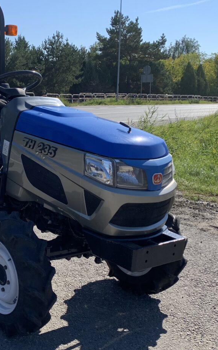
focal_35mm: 48
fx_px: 456
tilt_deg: -10.5
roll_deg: -0.6
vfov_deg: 41.8
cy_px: 177
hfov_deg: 26.2
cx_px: 32
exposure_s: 1/2421
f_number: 1.8
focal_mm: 4.25
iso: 25
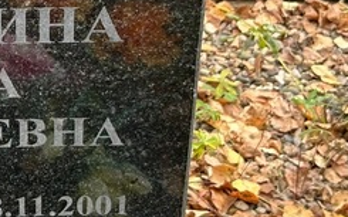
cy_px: -33
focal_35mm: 90
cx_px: 9
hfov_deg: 22.3
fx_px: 853
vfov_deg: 14.1
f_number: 1.5
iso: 40
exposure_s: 1/254
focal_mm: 5.7
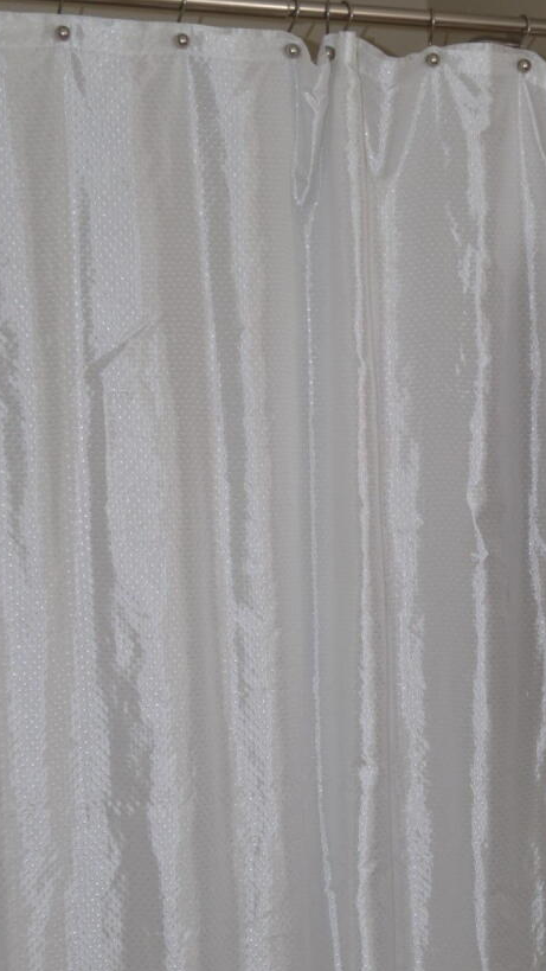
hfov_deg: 17.2
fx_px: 1775
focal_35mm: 69
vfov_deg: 30.2
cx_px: 510
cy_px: 699
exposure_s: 1/30
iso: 110
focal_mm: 18
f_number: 3.5
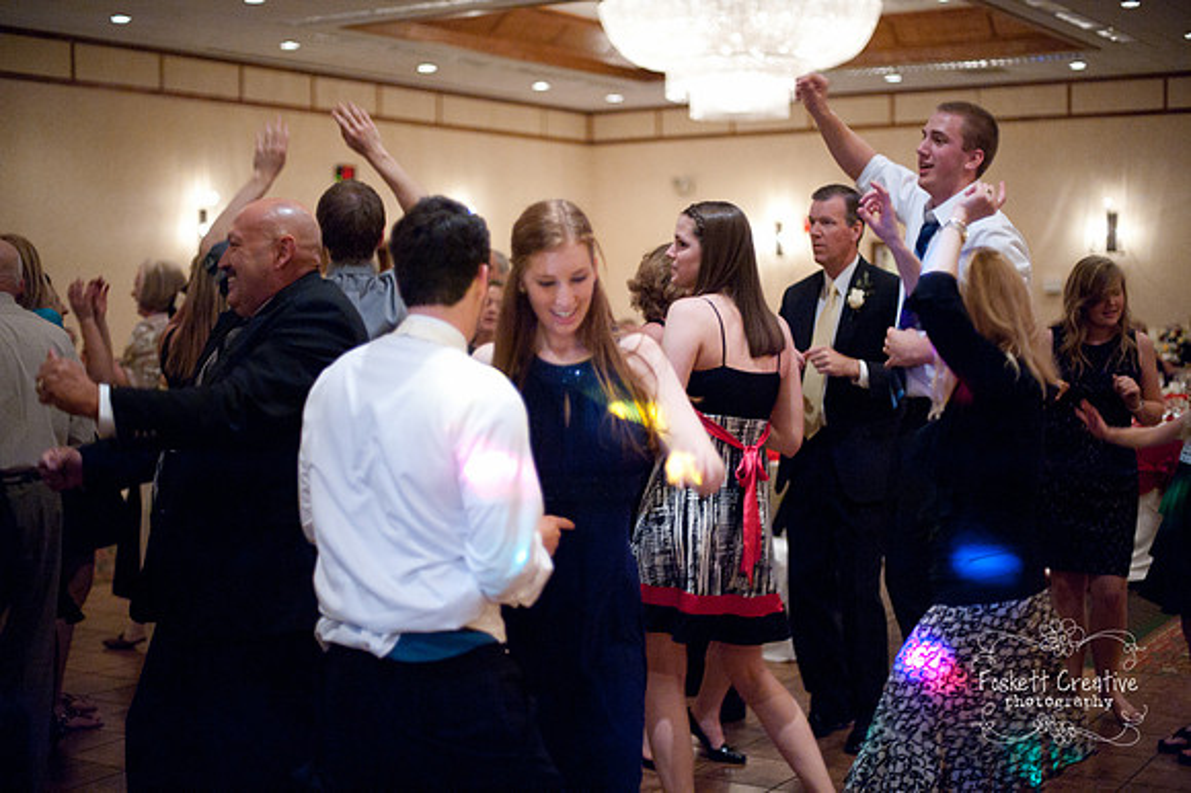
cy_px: 396
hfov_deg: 39.6
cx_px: 596
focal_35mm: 50
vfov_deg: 27.0
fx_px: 1653
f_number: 1.4
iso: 4000
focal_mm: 50
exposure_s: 1/100
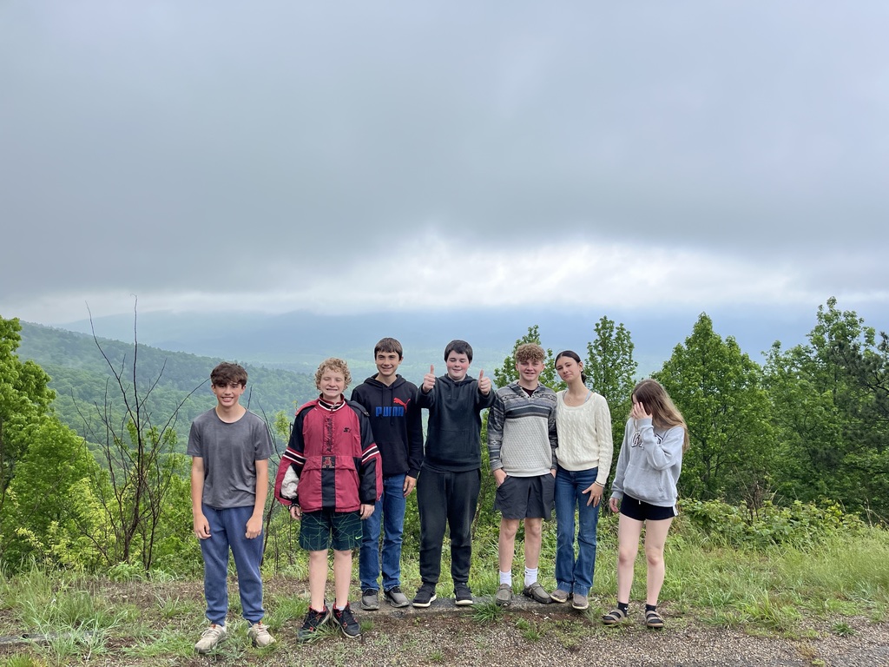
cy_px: 334
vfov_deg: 53.1
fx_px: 668
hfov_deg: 67.3
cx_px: 444
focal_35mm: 26
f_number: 1.6
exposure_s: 1/2101
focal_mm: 5.1
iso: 50
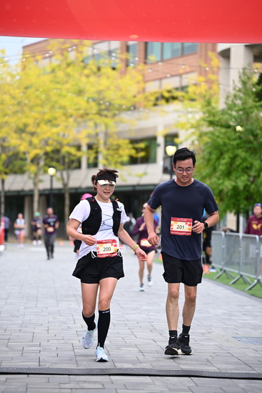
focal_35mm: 115
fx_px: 1255
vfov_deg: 17.8
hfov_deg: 11.9
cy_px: 196
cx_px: 131
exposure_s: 1/2000
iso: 640
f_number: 2.8
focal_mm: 115
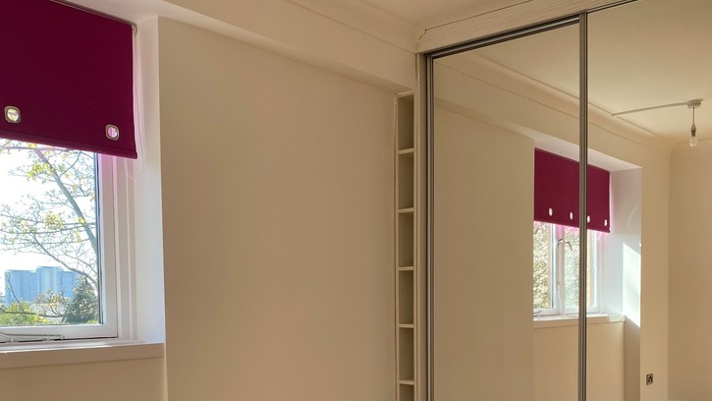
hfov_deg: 50.4
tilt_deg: -2.0
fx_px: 755
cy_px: 348
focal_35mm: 40
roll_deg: +0.7
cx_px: 334
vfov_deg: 28.7
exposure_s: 1/283
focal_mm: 4.25
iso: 32
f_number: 1.8
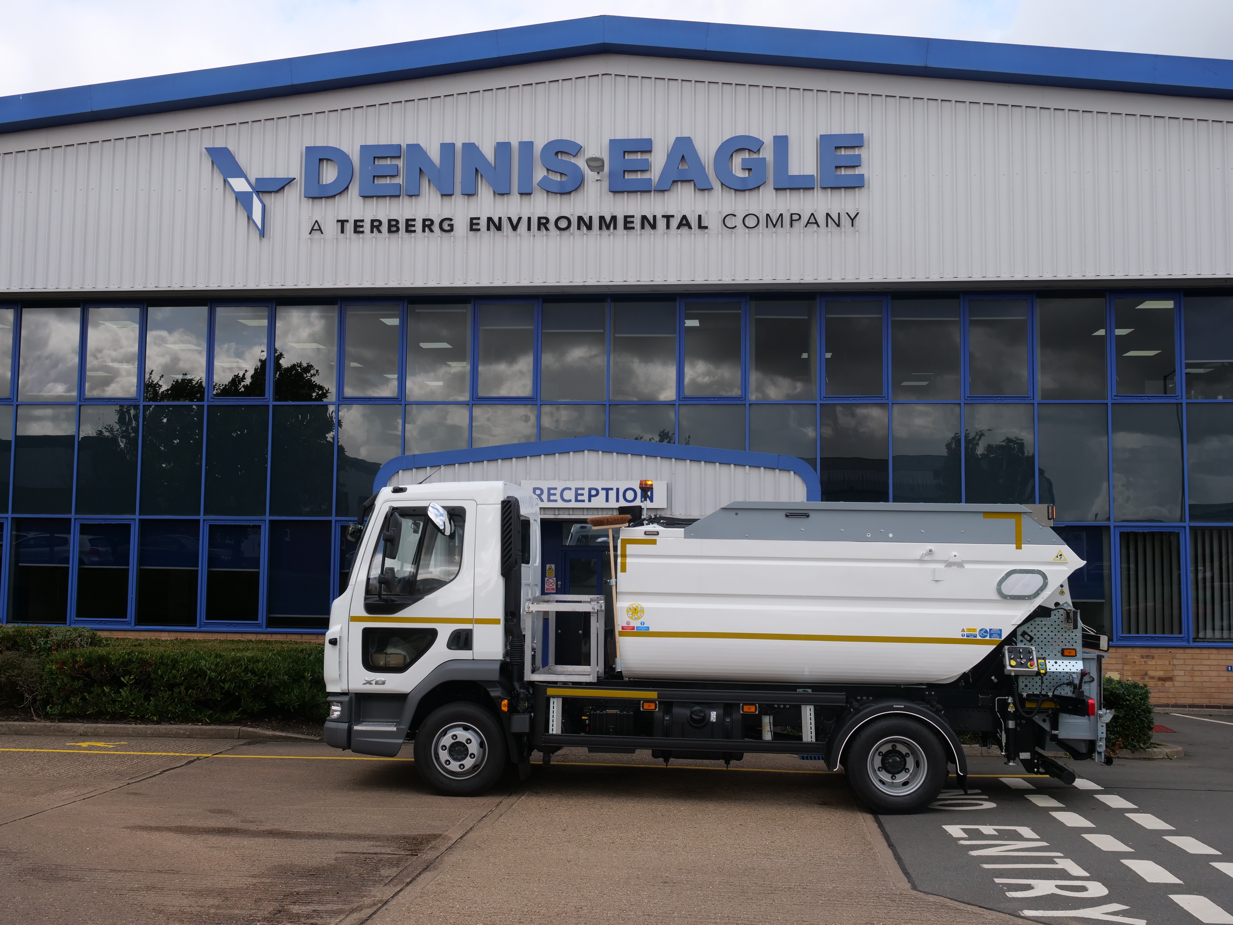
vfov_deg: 39.7
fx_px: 1282
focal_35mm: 36
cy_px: 462
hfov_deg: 51.4
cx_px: 616
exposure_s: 1/400
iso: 200
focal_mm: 18
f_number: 5.6
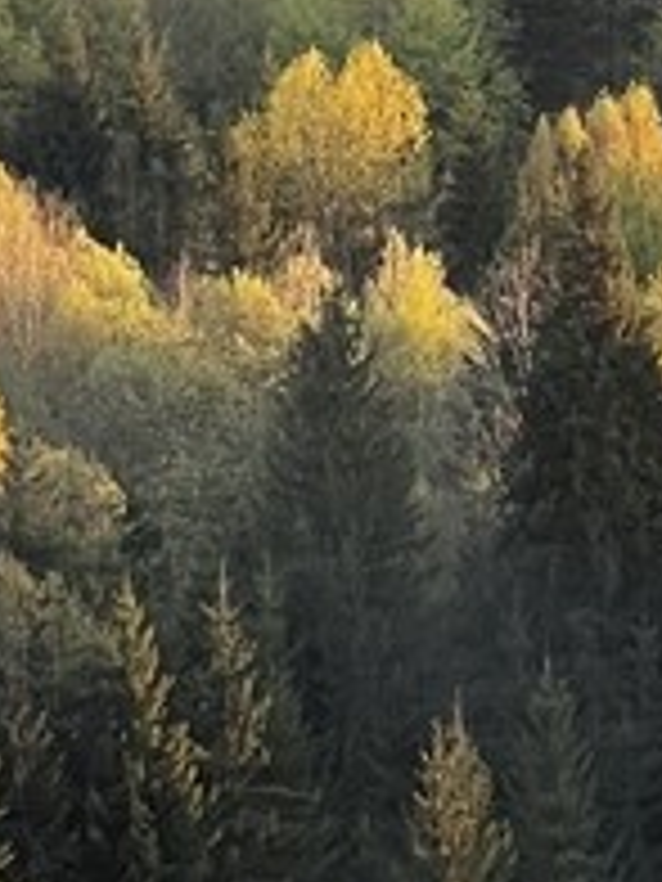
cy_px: 536
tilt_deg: +2.4
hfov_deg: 3.7
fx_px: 10276
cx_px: -676
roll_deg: +2.6
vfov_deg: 4.9
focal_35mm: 403
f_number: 2.8
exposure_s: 1/99
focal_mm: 9
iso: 80
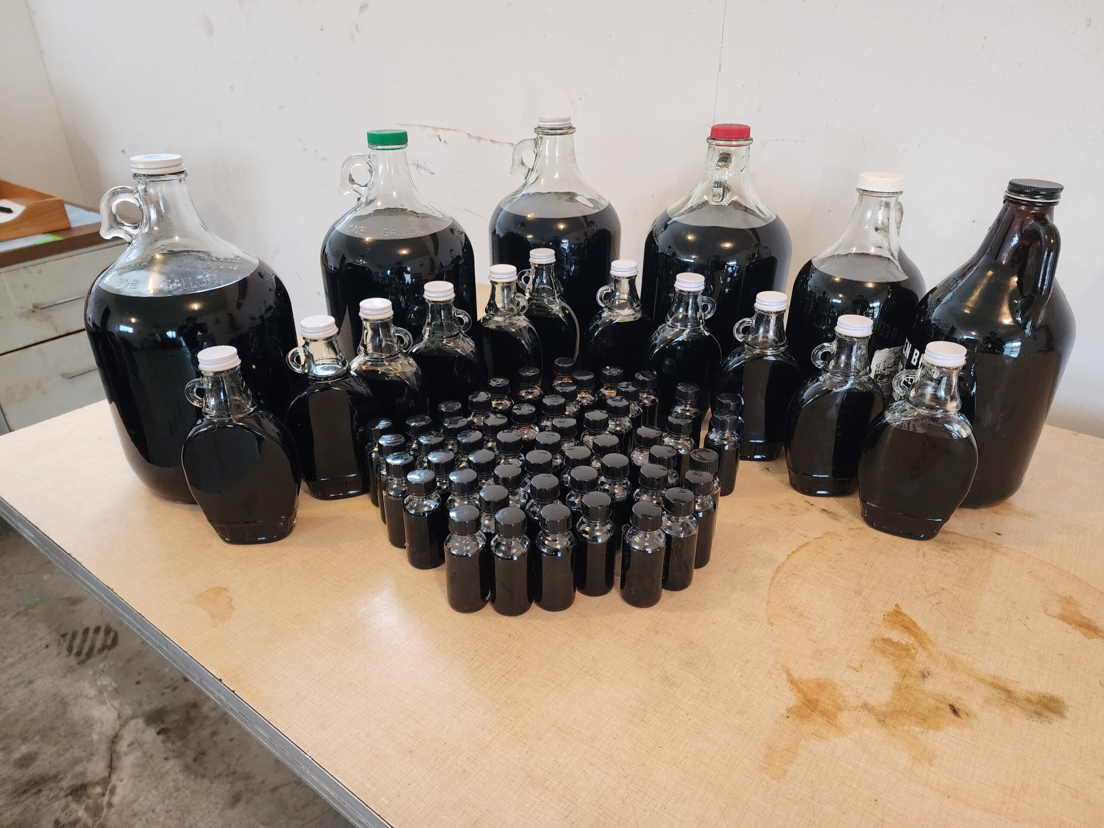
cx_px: 552
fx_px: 734
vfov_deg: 58.9
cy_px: 414
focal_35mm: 23
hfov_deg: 73.9
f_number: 1.8
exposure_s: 1/120
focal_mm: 6.4
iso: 800
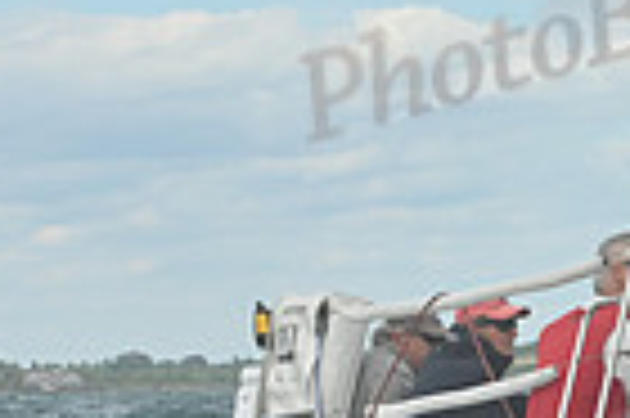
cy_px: 196
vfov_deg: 4.7
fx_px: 5087
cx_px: 1170
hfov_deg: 6.9
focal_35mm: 291
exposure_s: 1/1250
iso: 320
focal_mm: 70
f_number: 8
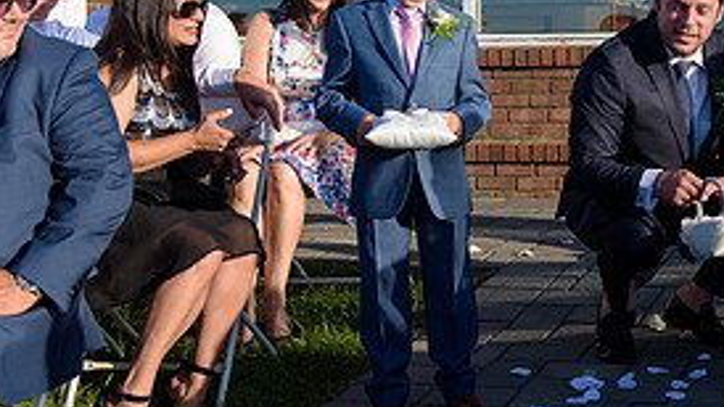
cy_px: 102
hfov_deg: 28.4
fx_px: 1363
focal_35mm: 71
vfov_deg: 16.9
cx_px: 682
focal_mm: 32
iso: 200
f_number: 3.2
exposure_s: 1/1600
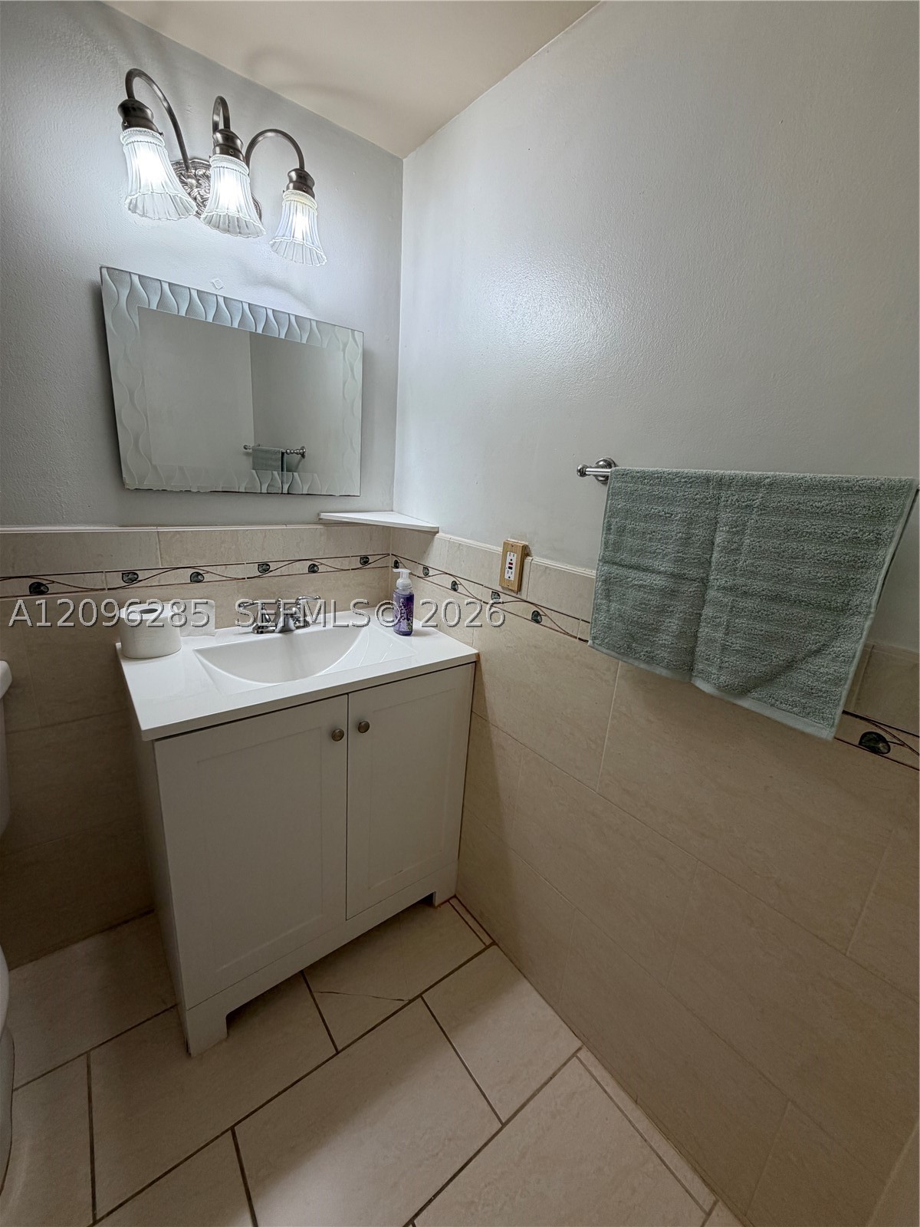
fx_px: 496
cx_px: 460
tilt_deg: -16.1
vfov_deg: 102.1
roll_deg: -4.2
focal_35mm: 14
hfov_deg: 85.7
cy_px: 614
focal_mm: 2.22
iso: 100
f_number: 2.2
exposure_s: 1/120
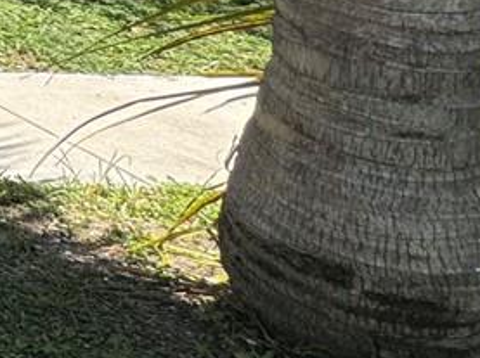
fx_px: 1122
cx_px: -891
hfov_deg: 12.3
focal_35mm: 81
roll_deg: -0.7
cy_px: -259
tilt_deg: -0.7
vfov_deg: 15.8
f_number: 2.2
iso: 40
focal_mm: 2.22
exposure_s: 1/812
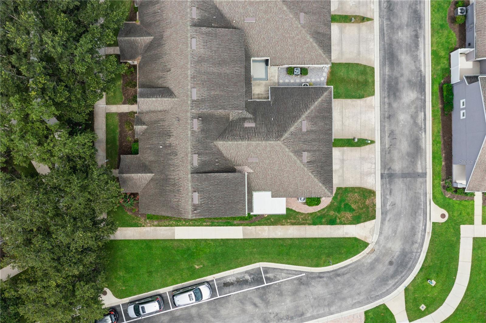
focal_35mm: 28
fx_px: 378
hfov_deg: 65.5
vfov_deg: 46.4
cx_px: 243
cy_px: 162
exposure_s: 1/1250
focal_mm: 10.3
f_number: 3.5
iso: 100
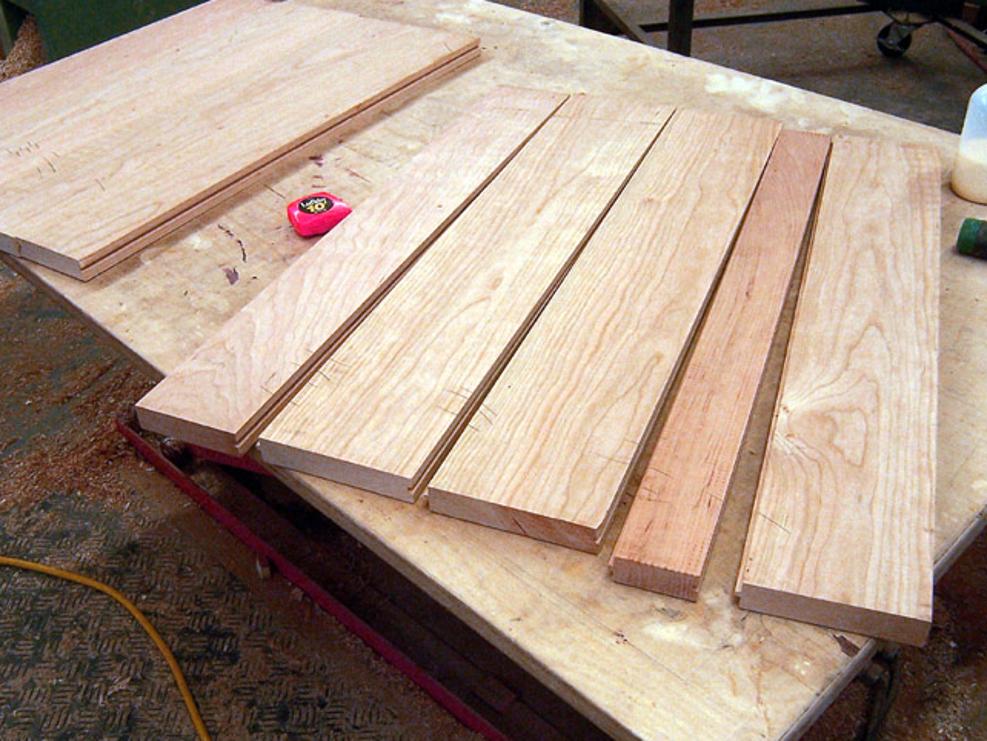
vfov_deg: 38.7
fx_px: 1055
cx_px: 469
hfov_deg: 50.1
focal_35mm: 37
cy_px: 377
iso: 140
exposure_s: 1/30
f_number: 3.4
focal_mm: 5.5
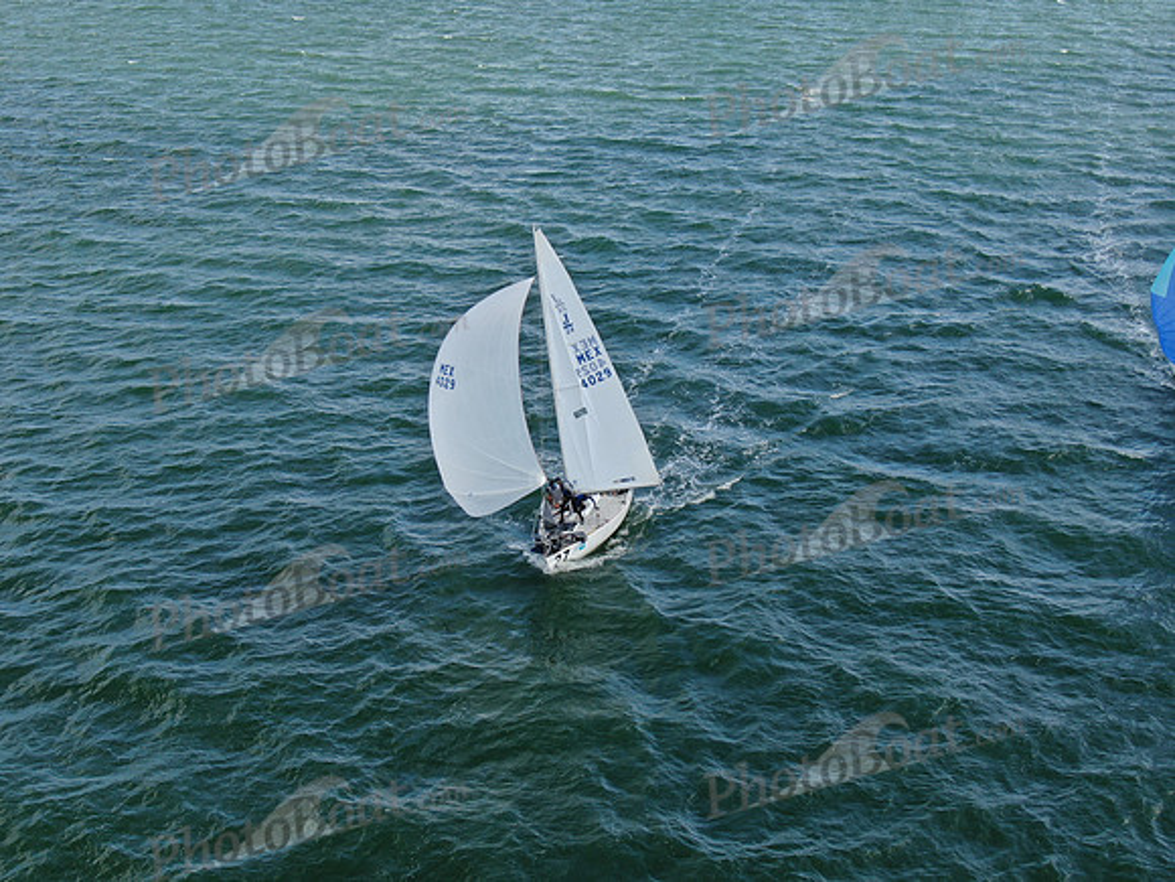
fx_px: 1629
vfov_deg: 30.3
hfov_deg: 39.7
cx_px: 588
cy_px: 441
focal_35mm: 48
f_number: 3.8
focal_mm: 8.6
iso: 100
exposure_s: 1/500
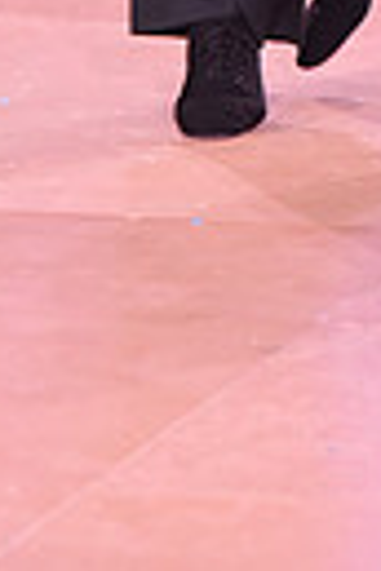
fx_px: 6794
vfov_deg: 4.7
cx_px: 653
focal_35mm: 428
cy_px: -708
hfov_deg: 3.2
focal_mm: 95
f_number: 5.6
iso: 2500
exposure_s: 1/250
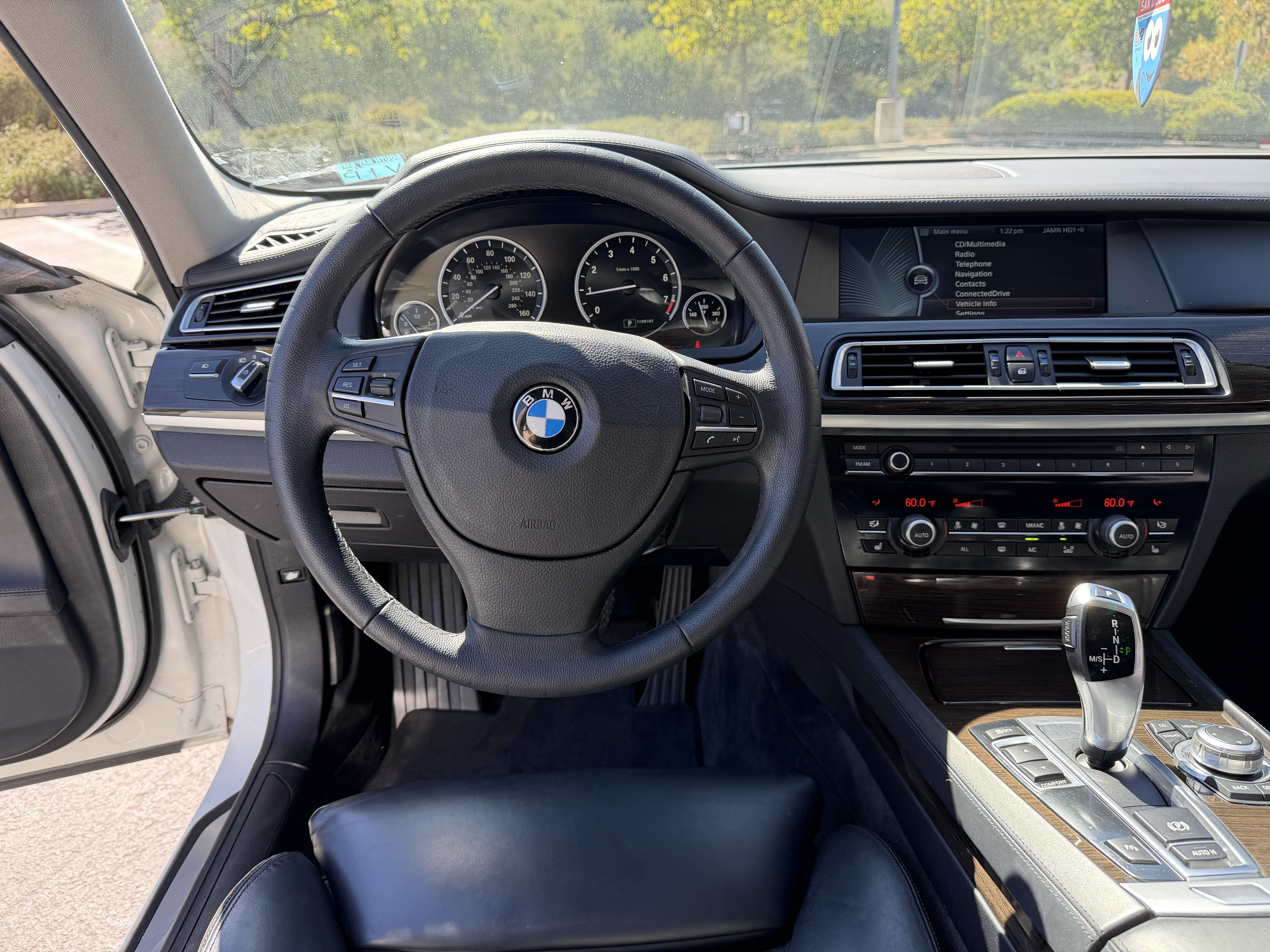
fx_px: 881
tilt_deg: -22.6
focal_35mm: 24
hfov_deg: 71.6
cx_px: 635
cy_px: 476
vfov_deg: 56.8
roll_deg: +1.4
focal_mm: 6.76
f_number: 1.78
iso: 100
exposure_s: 1/350
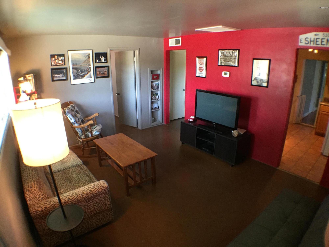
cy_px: 124
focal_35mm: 29
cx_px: 164
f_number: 2.2
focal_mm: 4.15
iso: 200
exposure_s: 1/30
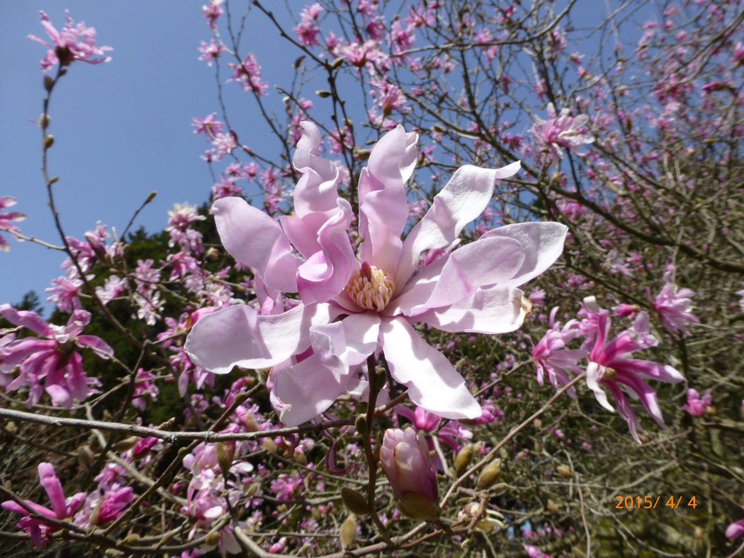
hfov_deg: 71.6
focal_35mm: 24
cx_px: 372
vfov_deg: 56.8
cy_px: 279
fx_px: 516
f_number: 4
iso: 100
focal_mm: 4.3
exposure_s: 1/1000
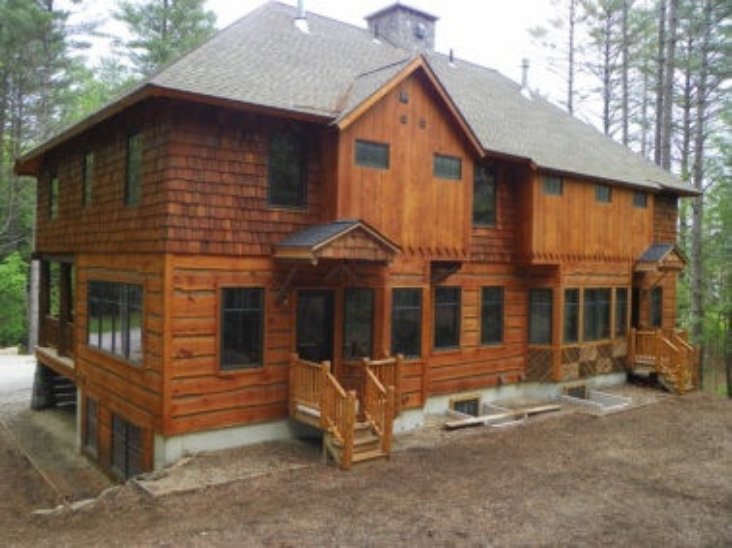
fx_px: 655
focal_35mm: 31
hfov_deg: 58.4
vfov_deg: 45.4
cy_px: 274
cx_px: 366
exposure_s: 1/200
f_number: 2.8
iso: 64
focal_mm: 5.5
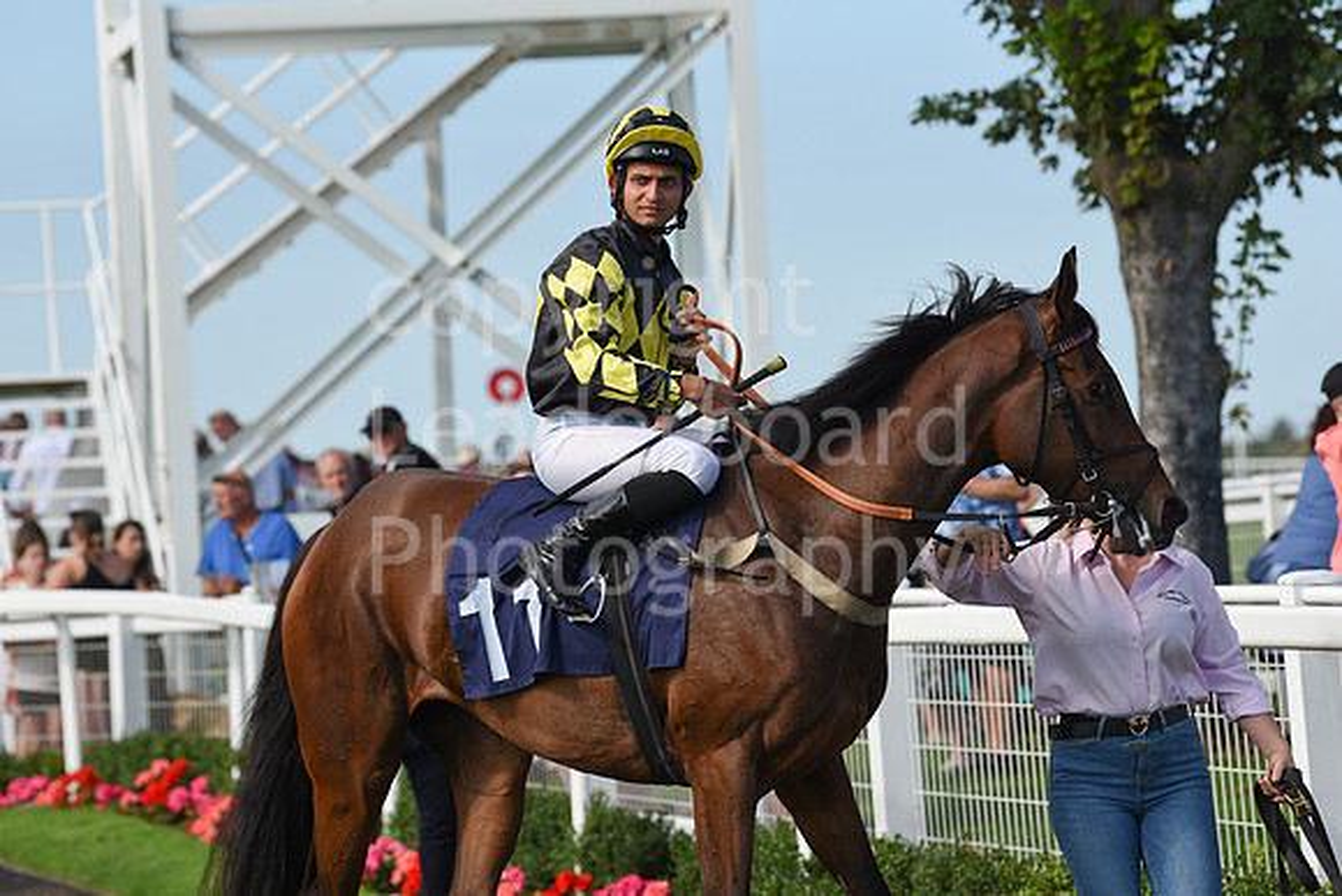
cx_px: 671
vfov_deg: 7.9
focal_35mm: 175
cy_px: 448
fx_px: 6525
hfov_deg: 11.7
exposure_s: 1/2000
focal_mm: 175
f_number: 5.6
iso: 400
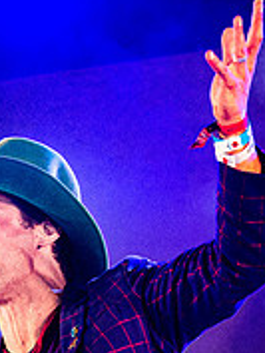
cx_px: 26
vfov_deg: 6.4
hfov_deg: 4.8
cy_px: 357
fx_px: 3140
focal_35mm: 308
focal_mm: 98
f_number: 4.5
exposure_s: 1/400
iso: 8000
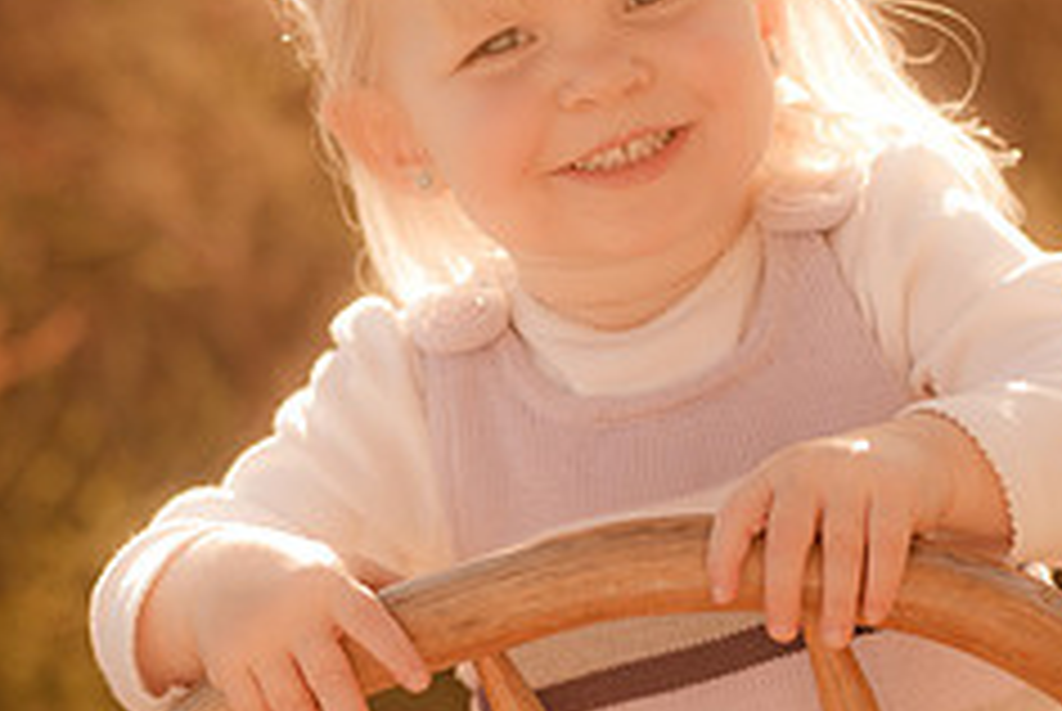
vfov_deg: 9.6
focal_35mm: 143
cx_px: 587
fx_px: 4224
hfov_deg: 14.3
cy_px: 477
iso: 125
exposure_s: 1/1000
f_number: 2.8
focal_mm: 50
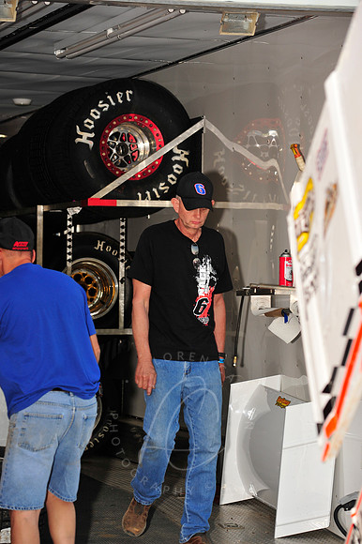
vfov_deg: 14.2
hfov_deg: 9.5
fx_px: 2190
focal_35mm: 145
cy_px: 272
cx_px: 181
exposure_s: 1/250
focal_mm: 145
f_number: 6.3
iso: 500
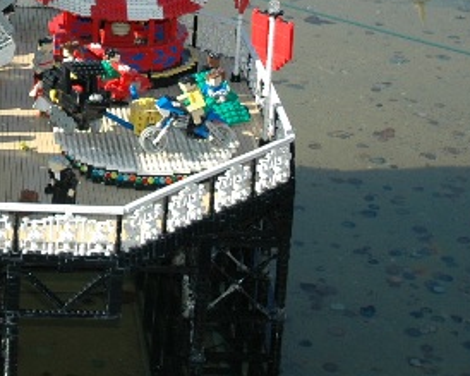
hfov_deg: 14.4
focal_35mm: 127
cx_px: -166
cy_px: -64
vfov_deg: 11.9
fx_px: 1771
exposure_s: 1/500
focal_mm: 31
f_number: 4.5
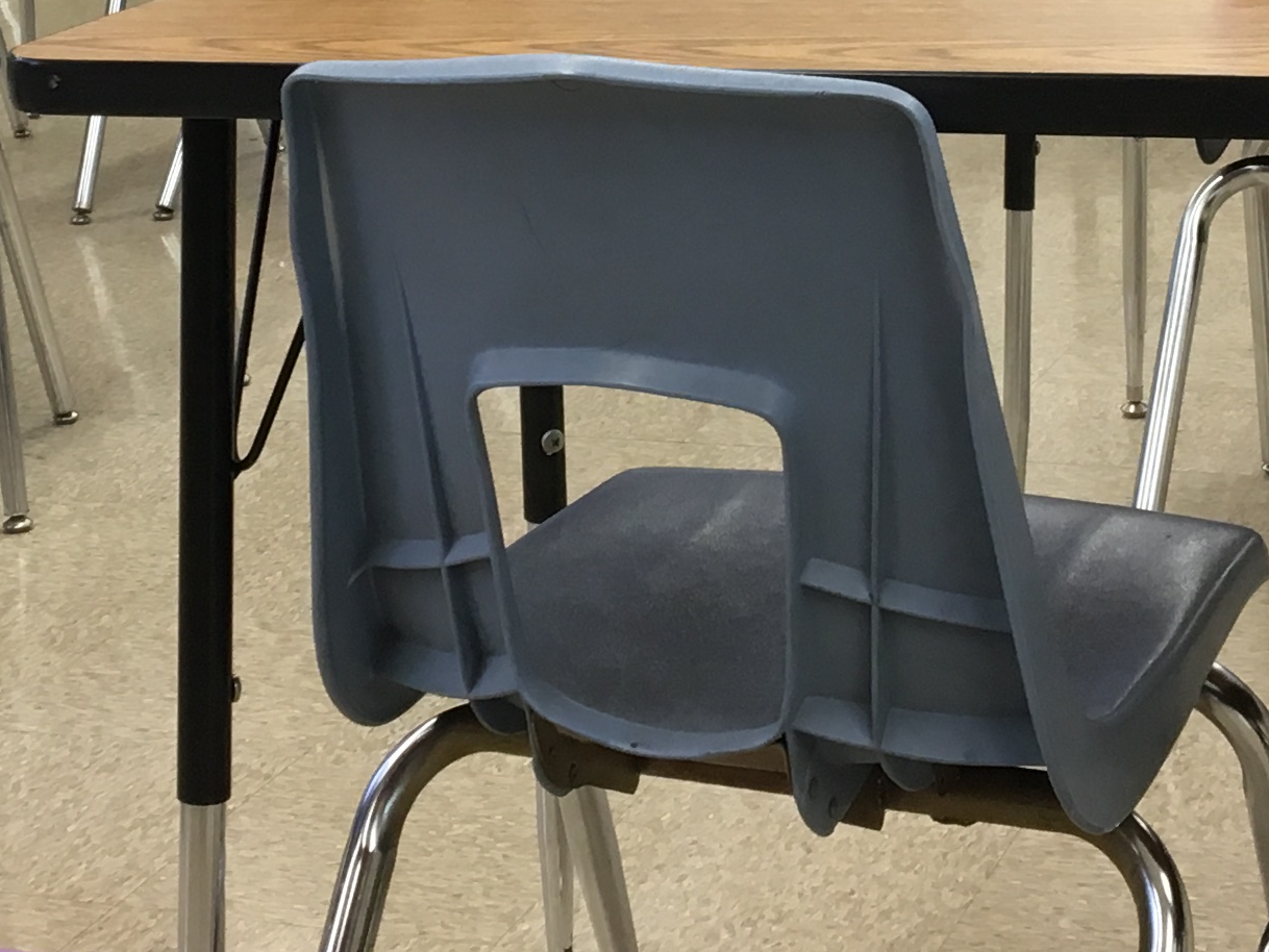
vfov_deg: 15.0
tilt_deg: -6.2
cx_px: 564
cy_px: -129
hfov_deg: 20.4
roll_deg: +2.3
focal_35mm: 96
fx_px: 3520
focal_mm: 4.15
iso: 50
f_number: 2.2
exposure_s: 1/30
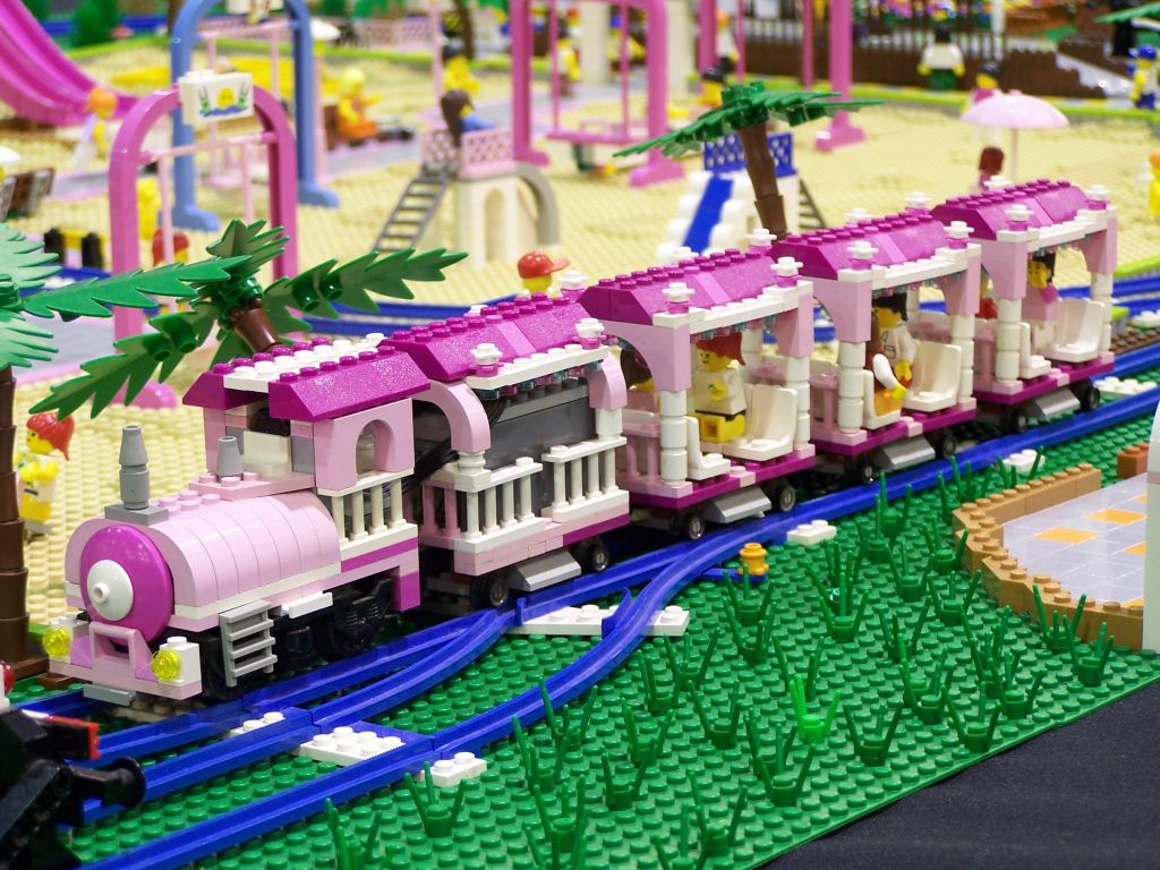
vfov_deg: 12.7
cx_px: 580
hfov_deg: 16.8
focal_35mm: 117
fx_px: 3921
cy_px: 435
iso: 80
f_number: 3.2
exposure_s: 1/4
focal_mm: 19.4
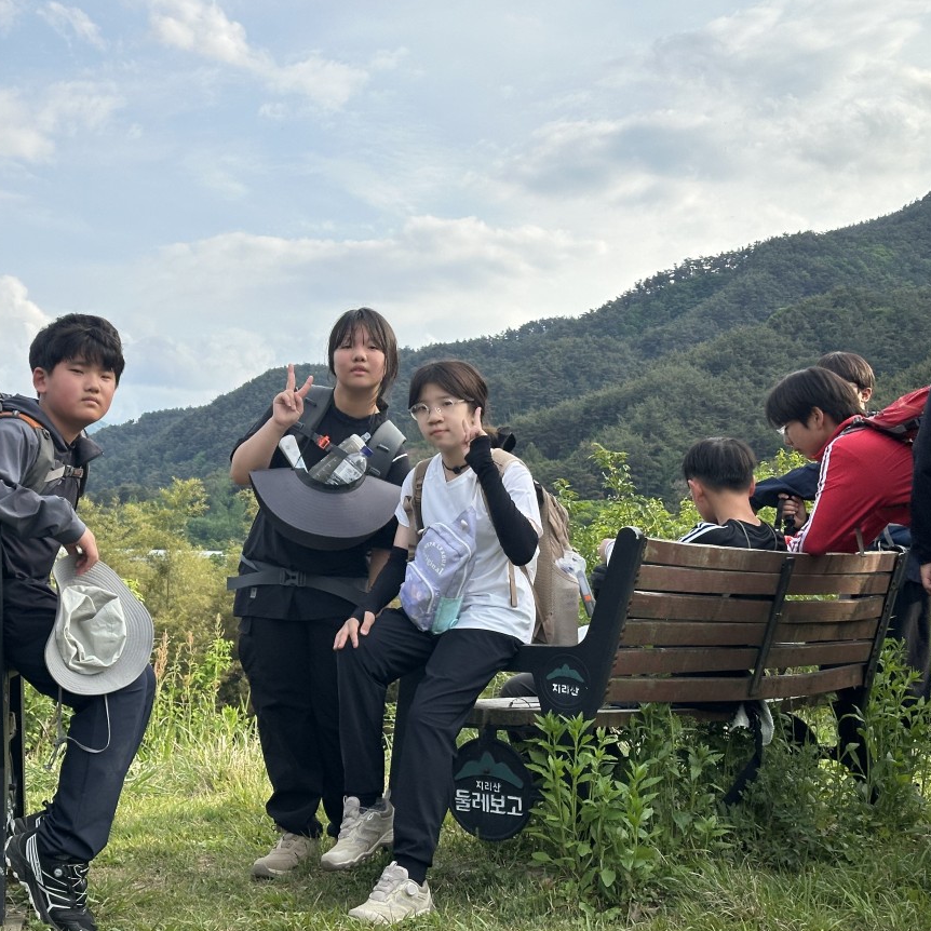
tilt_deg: +5.3
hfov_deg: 27.0
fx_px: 1917
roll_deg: -2.0
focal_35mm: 63
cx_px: 245
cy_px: 441
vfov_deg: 27.3
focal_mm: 6.86
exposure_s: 1/2597
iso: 64
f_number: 1.78
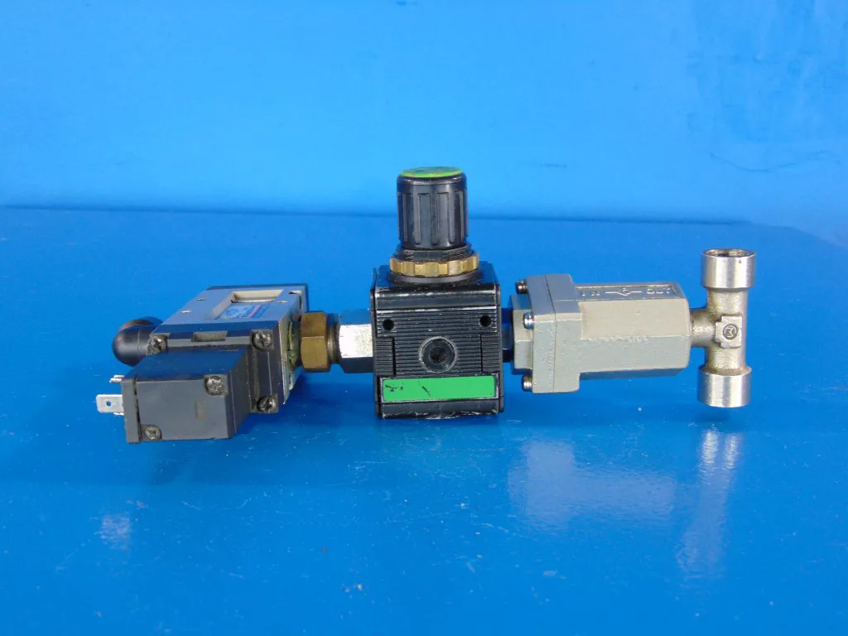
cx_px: 424
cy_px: 318
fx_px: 1029
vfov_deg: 34.3
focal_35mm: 42
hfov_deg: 44.8
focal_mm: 7.6
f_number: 3.3
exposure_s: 1/30
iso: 160
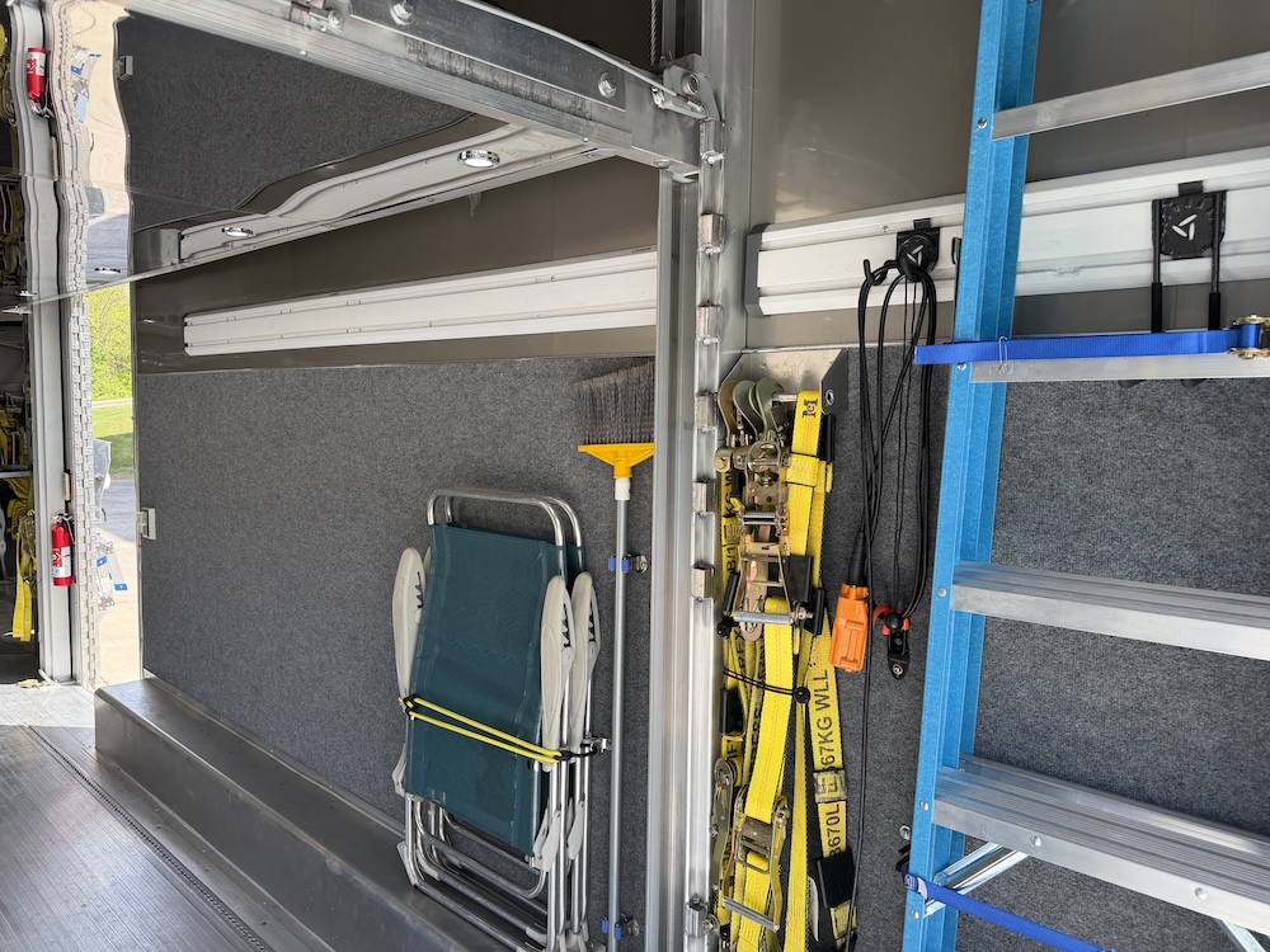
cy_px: 476
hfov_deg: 71.6
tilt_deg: -3.3
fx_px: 881
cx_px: 635
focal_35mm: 24
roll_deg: -0.9
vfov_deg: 56.8
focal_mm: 6.76
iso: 100
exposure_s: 1/750
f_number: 1.78
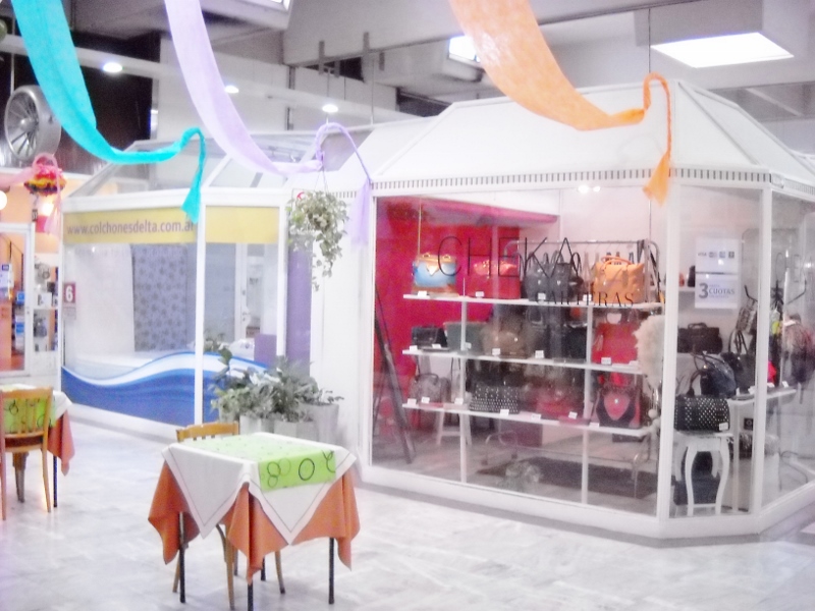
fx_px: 965
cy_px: 306
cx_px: 408
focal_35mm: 41
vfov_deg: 35.1
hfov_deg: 45.8
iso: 800
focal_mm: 6.72
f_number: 3.1
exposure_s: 1/100
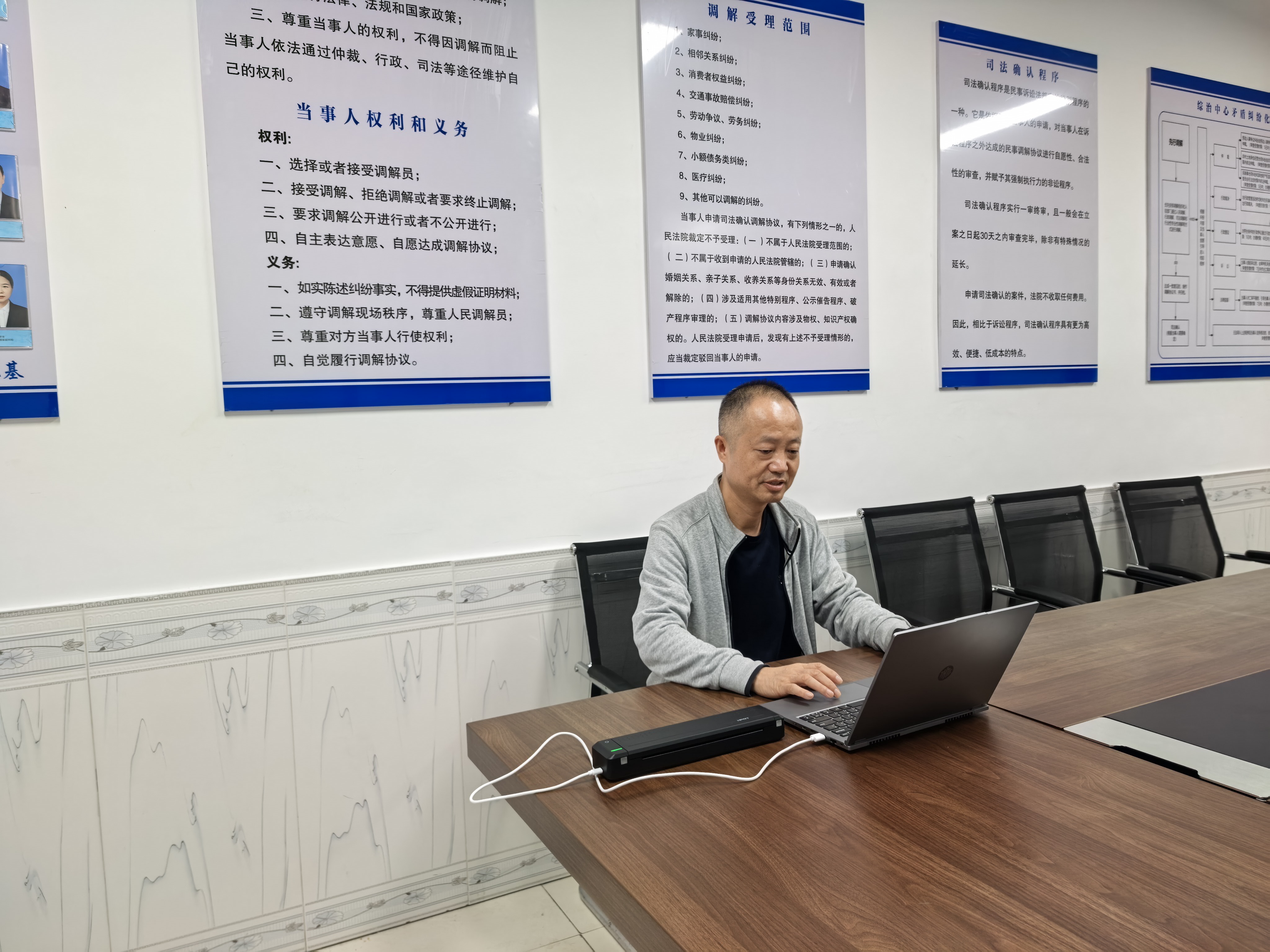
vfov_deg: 56.8
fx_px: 881
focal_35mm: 24
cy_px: 476
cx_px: 635
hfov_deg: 71.6
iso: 50
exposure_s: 1/50
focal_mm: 5.75
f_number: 1.4
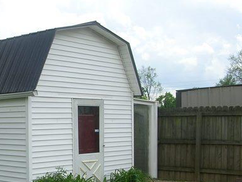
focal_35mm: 63
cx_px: 46
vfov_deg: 23.1
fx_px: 441
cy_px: 137
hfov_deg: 29.9
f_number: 5.6
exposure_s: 1/238
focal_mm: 5.8
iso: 50
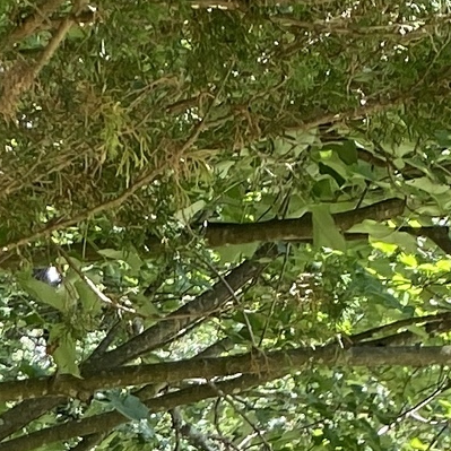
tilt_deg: -4.1
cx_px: -442
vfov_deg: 8.6
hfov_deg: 9.3
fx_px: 2609
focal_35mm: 177
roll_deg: +0.7
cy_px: 1256
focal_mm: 4.25
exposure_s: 1/121
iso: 32
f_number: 1.8
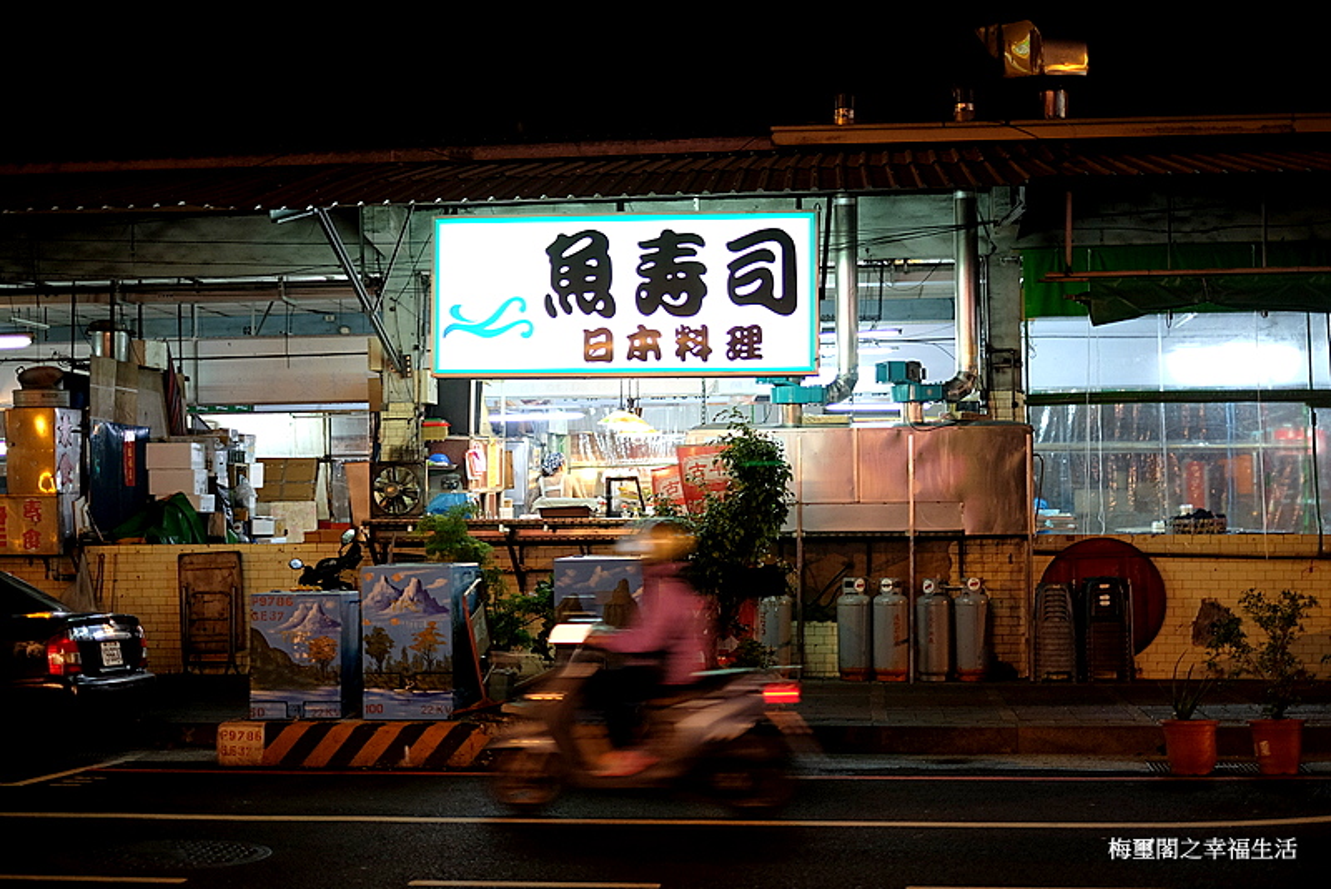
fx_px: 1960
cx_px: 666
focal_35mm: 53
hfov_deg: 37.5
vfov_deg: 25.5
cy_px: 444
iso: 400
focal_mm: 35
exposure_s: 1/42
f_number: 1.4
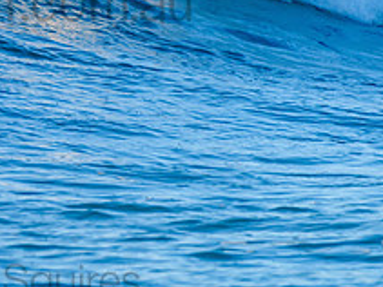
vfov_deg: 0.9
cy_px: -22
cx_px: -86
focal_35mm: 1610
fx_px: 17803
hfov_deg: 1.2
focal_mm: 500
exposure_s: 1/2000
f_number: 5.6
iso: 500
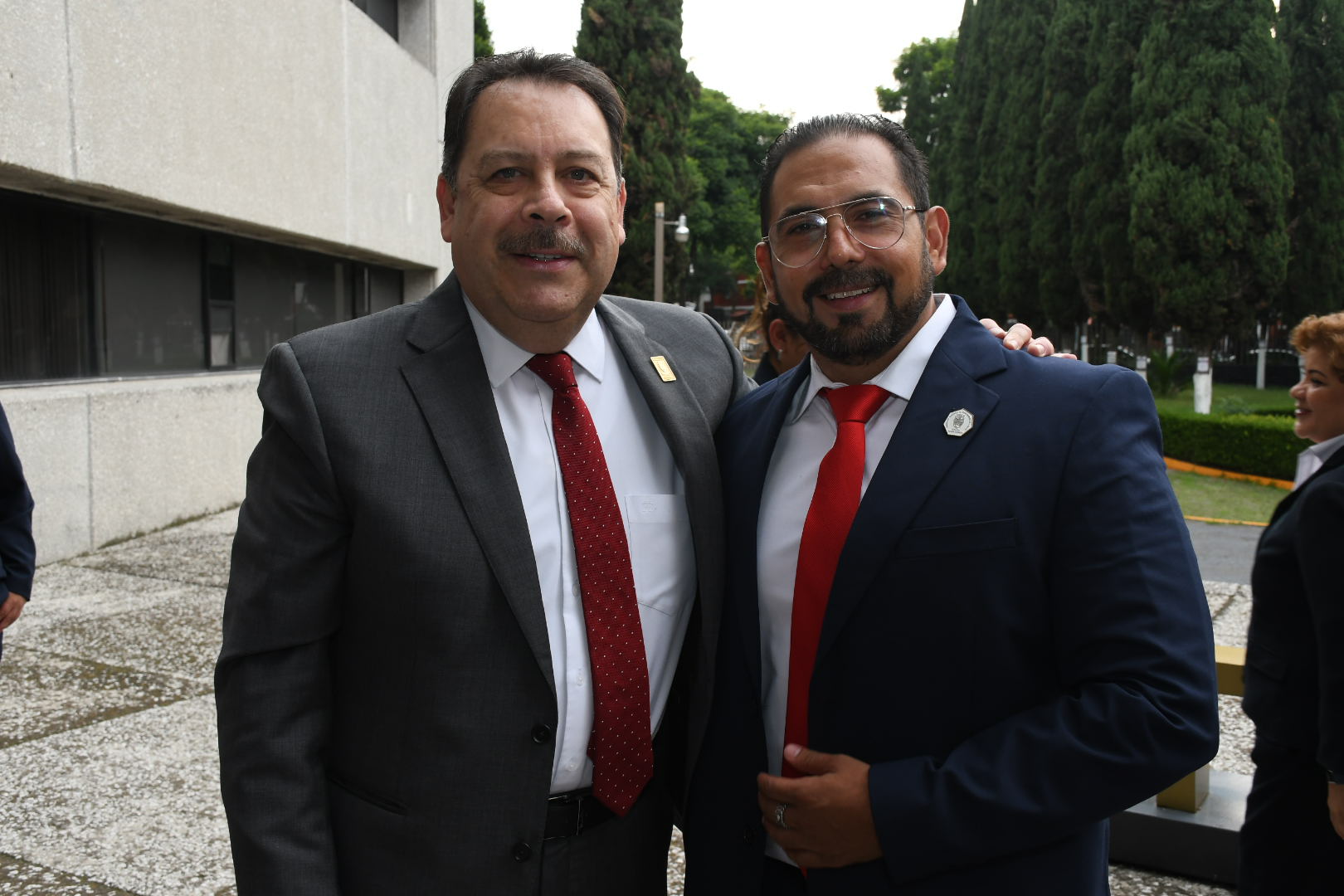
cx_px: 672
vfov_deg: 38.9
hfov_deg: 55.8
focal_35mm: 34
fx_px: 1269
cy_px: 448
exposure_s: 1/125
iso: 500
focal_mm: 23
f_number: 8
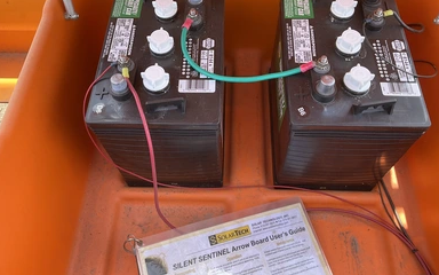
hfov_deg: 59.6
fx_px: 383
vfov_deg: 39.3
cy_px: 110
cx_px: 225
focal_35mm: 32
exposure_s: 1/128
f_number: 1.8
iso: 16
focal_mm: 3
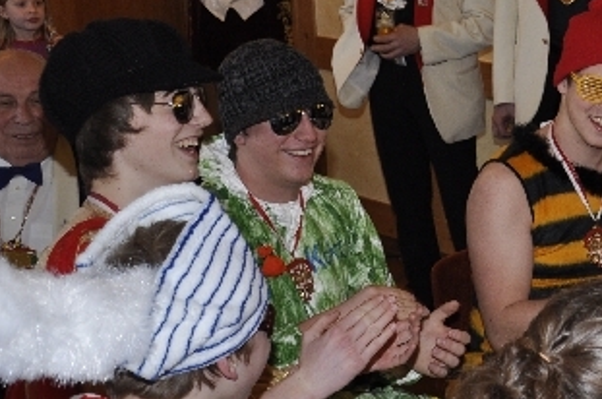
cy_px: 224
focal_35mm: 85
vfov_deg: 16.0
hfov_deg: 22.2
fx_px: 1418
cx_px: 708
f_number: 5
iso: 400
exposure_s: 1/60
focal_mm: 22
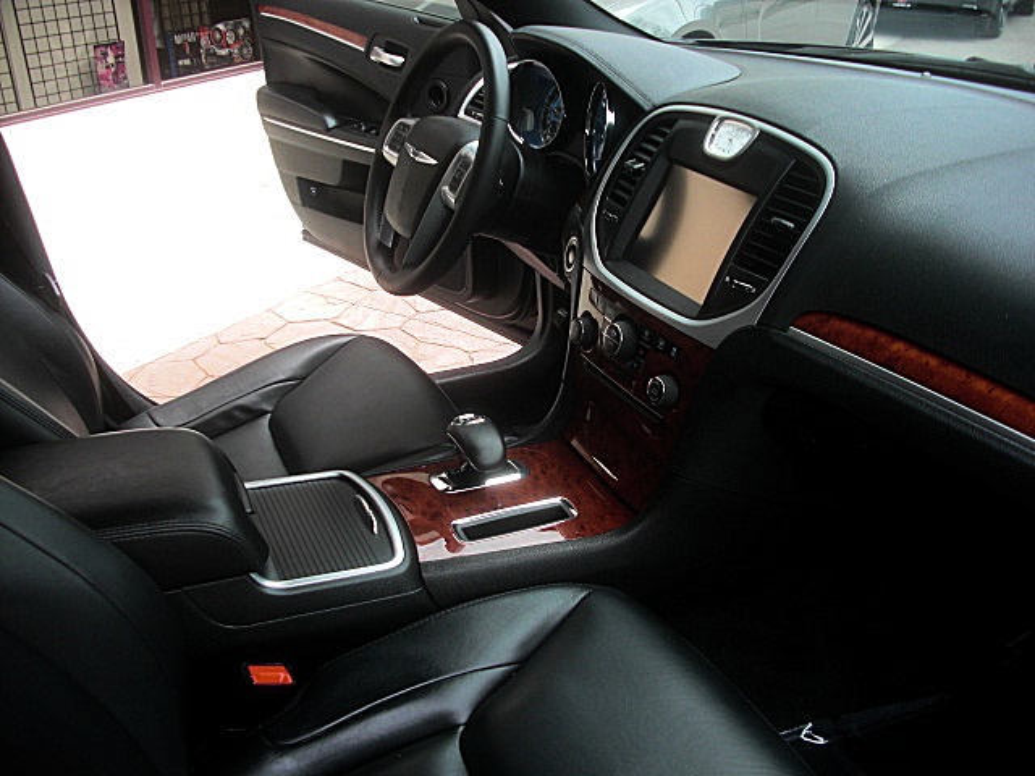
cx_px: 518
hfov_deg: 51.4
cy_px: 388
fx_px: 1076
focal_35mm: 36
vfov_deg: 39.7
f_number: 2.8
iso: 50
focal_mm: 6.3
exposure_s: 1/160
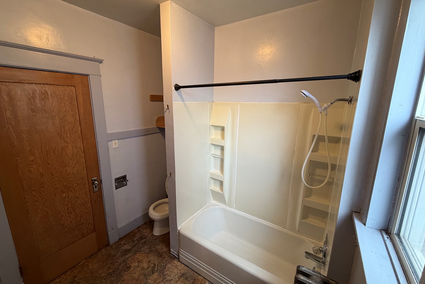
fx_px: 177
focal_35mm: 15
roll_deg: -0.5
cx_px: 212
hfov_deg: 100.4
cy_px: 137
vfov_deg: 77.3
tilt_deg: -12.5
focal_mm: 2.22
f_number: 2.2
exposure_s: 1/120
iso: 200
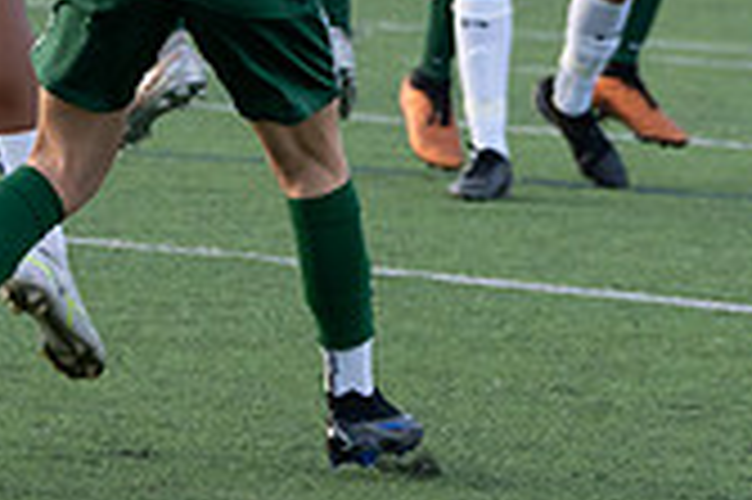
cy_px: -336
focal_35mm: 594
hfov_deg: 3.5
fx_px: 12396
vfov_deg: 2.3
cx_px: 504
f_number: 5.6
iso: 1600
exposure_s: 1/1250
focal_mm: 171
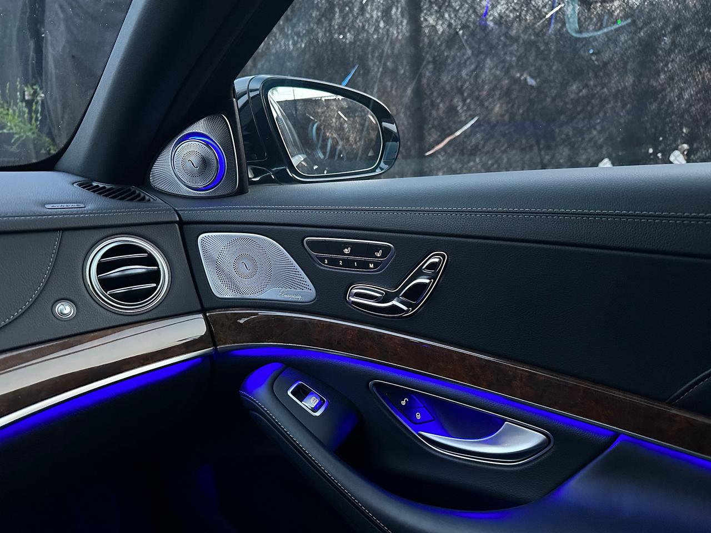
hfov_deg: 71.6
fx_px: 493
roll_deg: +1.2
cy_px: 266
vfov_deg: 56.8
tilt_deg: -14.9
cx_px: 356
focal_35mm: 24
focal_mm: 6.86
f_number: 1.78
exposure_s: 1/30
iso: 1250
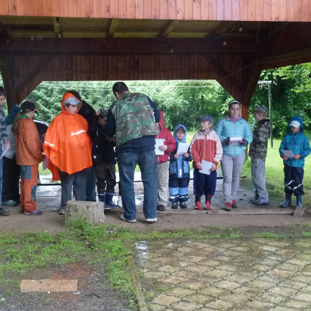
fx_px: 529
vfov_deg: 32.8
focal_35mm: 52
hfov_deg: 32.7
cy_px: 156
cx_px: 130
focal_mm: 7.3
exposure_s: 1/30
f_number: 3.7
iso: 320
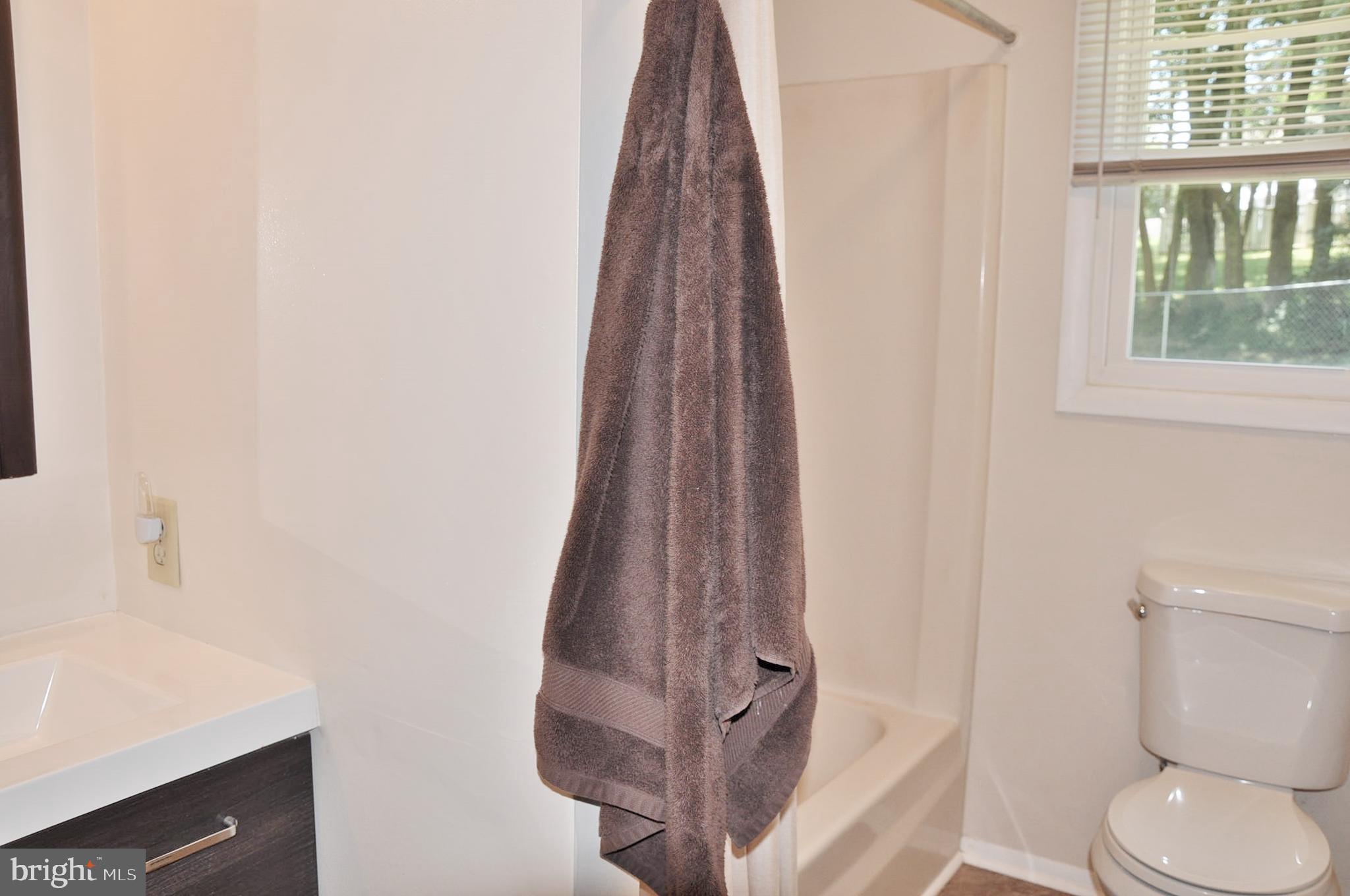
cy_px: 448
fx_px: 1011
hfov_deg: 67.4
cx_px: 675
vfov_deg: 47.8
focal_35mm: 27
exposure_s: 1/60
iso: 250
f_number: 5.6
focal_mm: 18
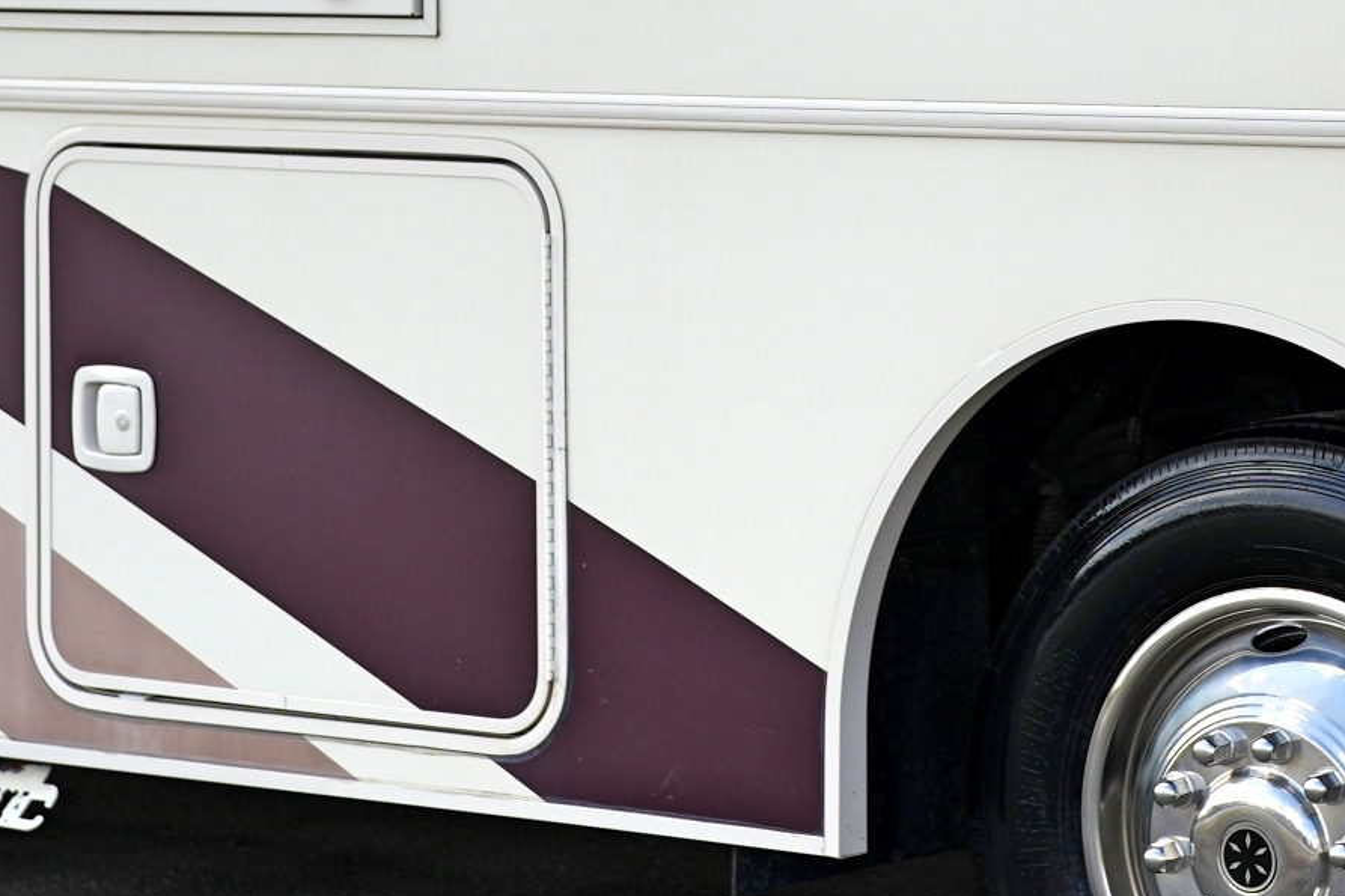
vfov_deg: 8.0
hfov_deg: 12.2
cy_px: -339
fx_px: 6275
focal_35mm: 168
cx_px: 883
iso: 100
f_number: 3.2
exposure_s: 1/500
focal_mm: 50
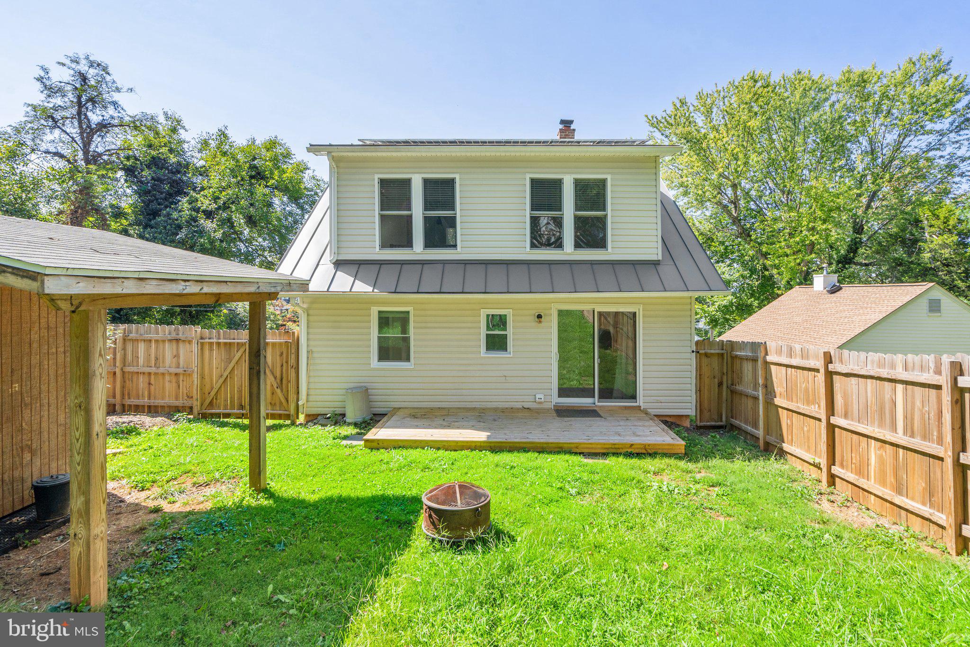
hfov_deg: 96.7
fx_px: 431
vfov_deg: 73.7
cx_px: 485
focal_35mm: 16
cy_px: 324
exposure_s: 1/250
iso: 320
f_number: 10
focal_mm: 16
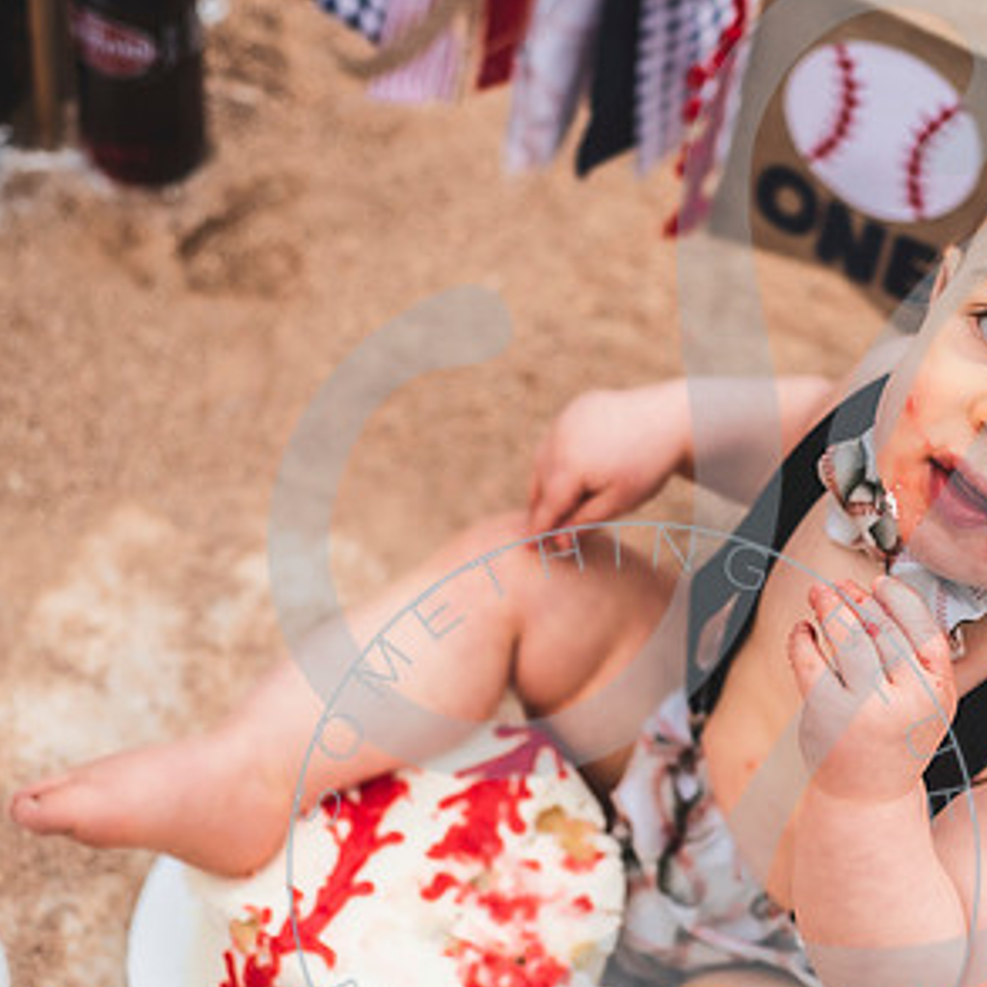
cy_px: 584
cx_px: 802
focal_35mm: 84
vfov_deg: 20.6
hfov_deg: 20.4
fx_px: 2710
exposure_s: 1/400
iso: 100
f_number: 2.8
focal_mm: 50
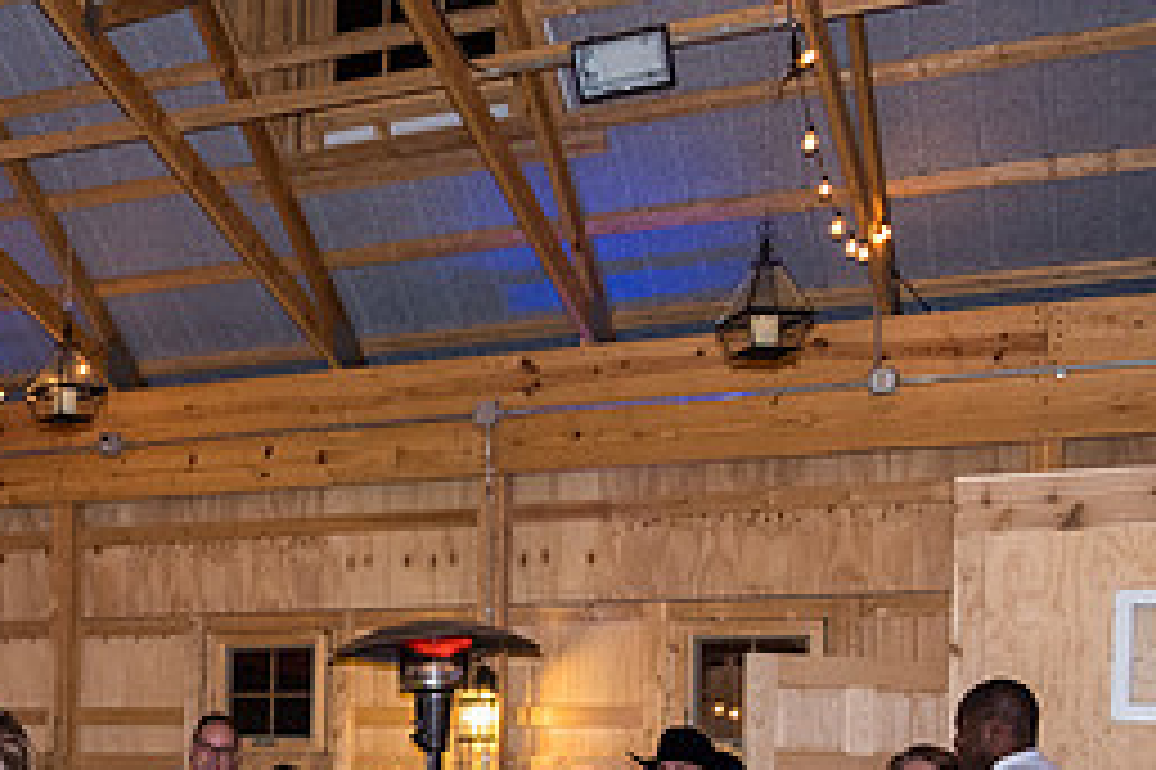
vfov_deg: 21.2
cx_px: -130
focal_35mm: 61
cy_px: 831
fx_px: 1957
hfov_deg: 29.5
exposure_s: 1/200
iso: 1600
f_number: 2.8
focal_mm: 18
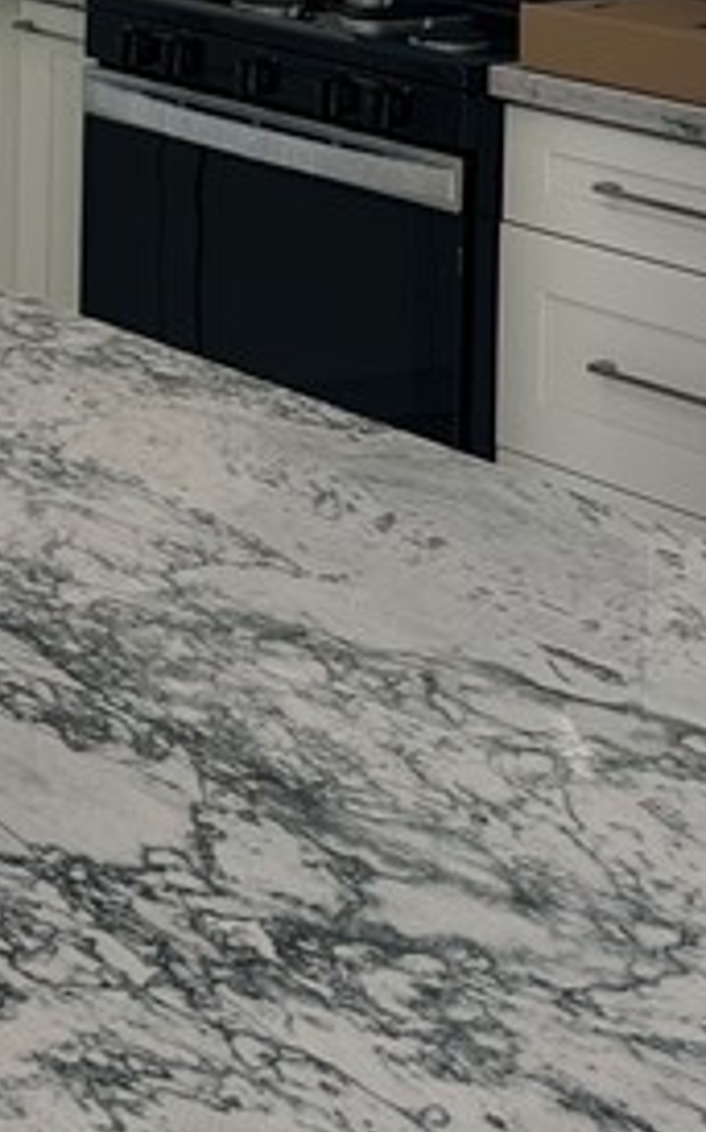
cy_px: -248
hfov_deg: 13.4
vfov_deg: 20.4
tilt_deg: -3.6
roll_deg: -1.8
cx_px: -132
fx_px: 2928
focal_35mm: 95
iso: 80
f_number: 1.78
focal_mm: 6.86
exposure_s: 1/421
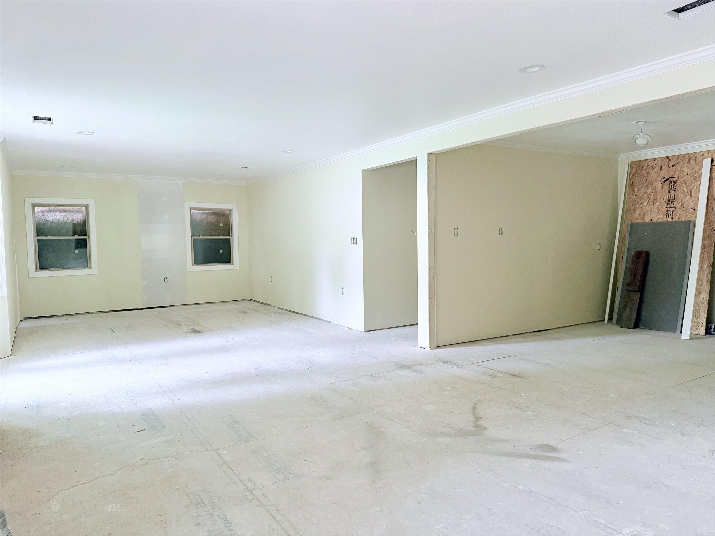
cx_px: 358
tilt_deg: -3.7
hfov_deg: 71.6
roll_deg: +0.9
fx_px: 496
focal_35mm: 24
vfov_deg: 56.8
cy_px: 268
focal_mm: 6.76
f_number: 1.78
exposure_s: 1/60
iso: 200
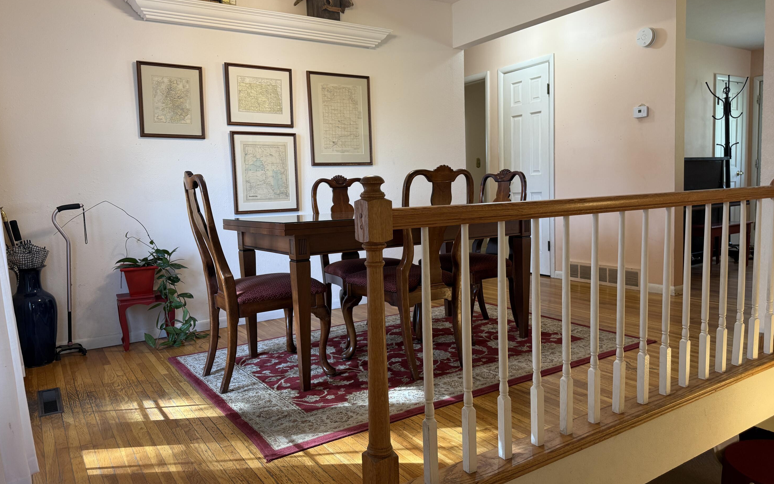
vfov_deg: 47.6
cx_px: 390
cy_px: 238
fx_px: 548
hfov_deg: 70.4
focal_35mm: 26
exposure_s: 1/120
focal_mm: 6.76
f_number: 1.78
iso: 200
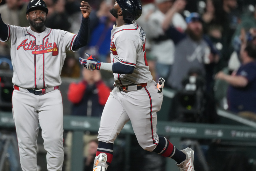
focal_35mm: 764
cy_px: 72
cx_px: 102
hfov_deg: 2.7
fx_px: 5432
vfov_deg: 1.8
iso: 6400
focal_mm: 600
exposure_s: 1/1600
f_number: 4
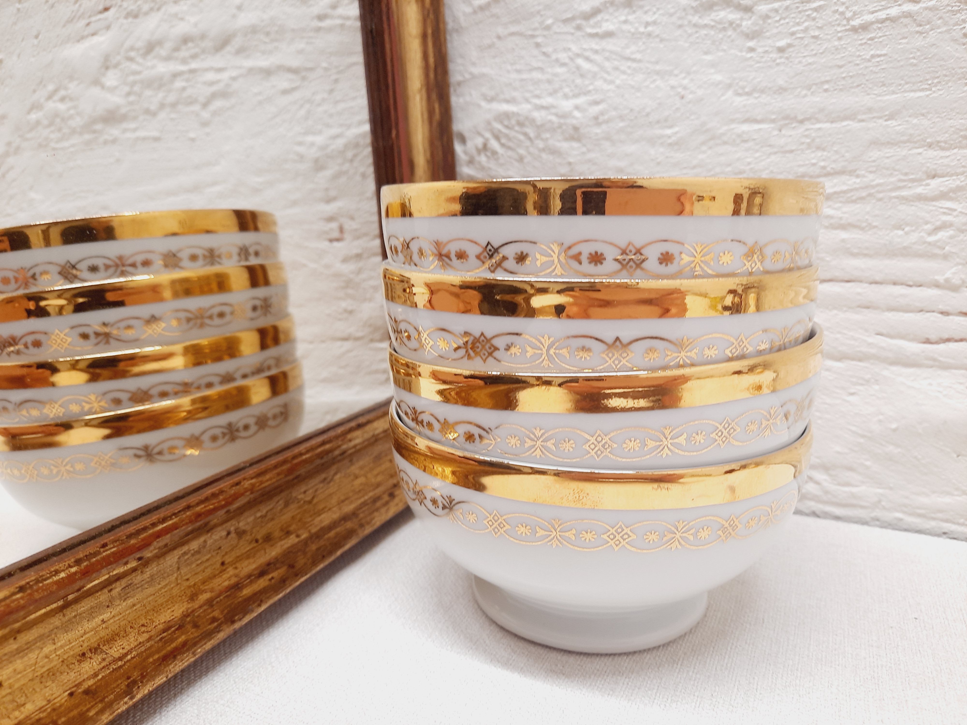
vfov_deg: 54.9
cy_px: 362
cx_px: 484
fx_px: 698
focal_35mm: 25
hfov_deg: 69.4
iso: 32
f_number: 2
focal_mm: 4.6
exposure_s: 1/30
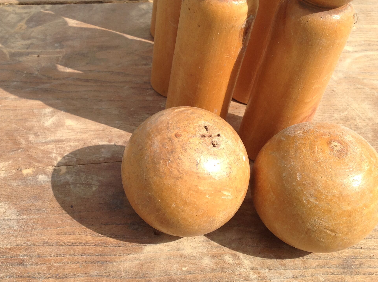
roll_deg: -3.1
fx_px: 513
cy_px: 131
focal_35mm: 47
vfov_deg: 30.8
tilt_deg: -44.4
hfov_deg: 40.2
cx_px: 139
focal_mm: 4.28
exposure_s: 1/1779
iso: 50
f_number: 2.4
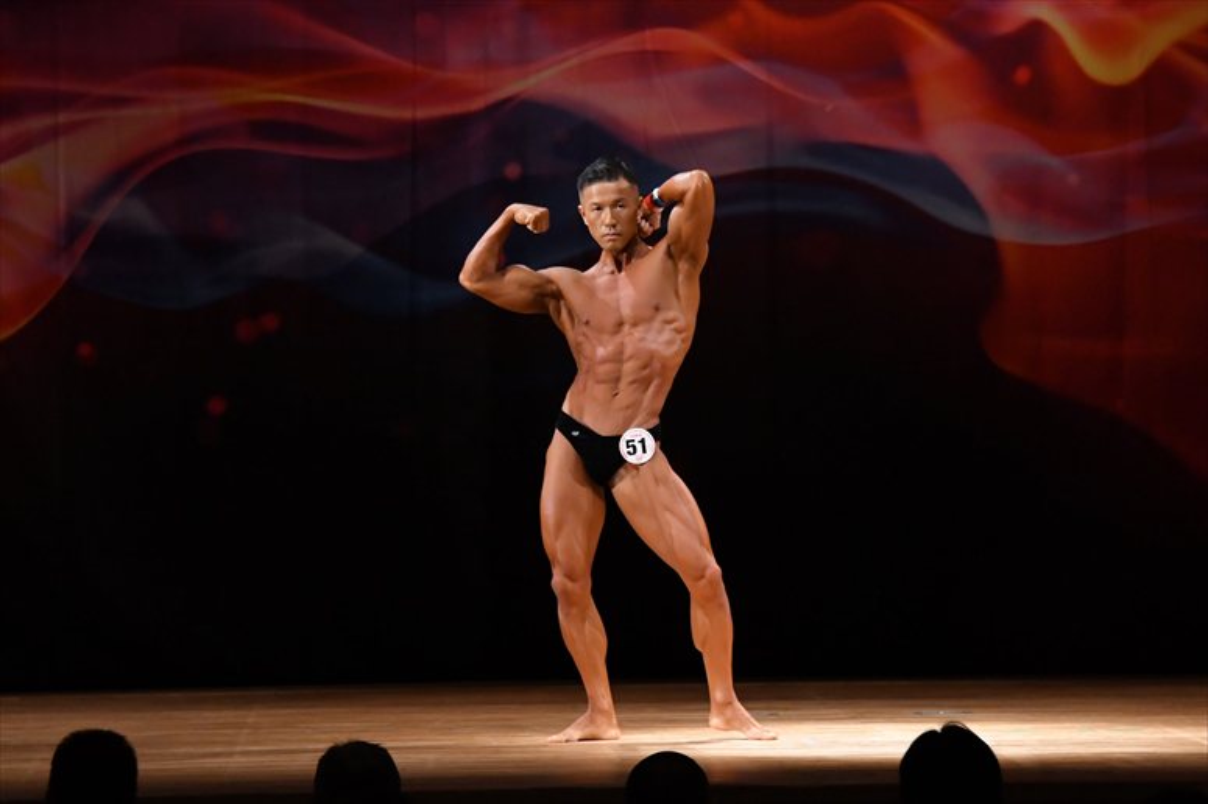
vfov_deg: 6.8
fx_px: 6775
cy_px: 402
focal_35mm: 202
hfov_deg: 10.2
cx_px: 604
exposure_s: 1/400
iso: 4000
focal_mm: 135
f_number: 5.6
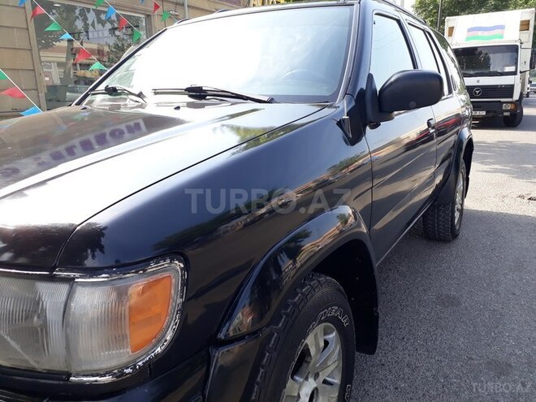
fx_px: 418
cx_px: 268
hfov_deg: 65.3
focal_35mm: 27
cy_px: 201
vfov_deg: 51.4
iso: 40
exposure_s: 1/297
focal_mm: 3.6
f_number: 1.9
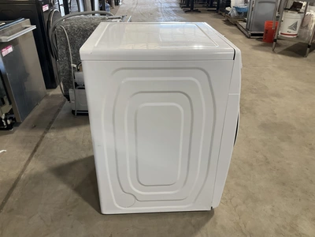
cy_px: 118
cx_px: 158
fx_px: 264
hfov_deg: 61.7
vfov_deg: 48.2
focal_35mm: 29
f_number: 1.8
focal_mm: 3
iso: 50
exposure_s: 1/60
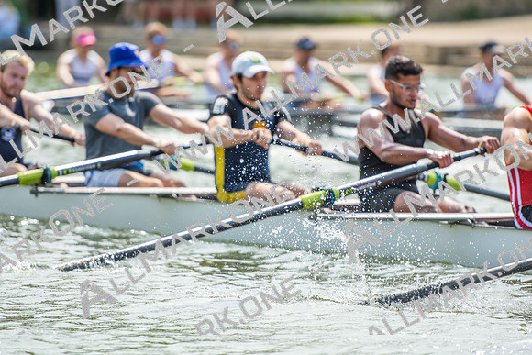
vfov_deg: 4.6
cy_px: 178
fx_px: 4434
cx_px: 266
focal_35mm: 300
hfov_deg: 6.9
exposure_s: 1/2500
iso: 200
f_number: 2.8
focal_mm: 200
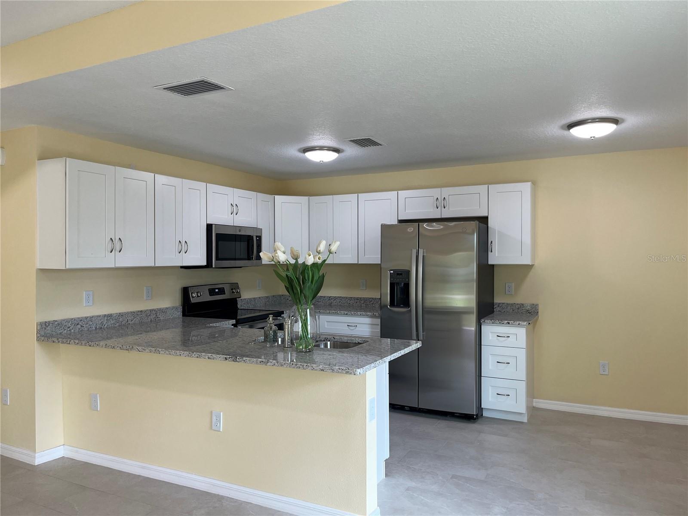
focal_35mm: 26
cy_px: 258
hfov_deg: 67.3
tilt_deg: +1.0
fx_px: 517
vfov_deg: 53.1
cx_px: 344
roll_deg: -0.4
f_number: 1.6
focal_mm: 5.1
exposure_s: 1/120
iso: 64
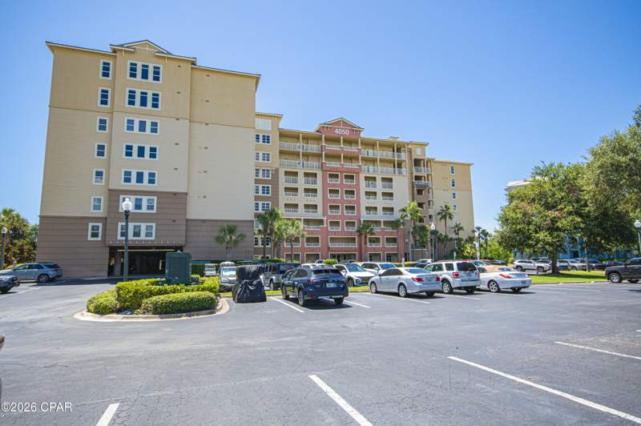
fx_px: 374
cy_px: 213
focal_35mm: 21
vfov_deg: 59.4
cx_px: 320
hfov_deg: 81.3
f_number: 9
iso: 250
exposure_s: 1/250
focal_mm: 14
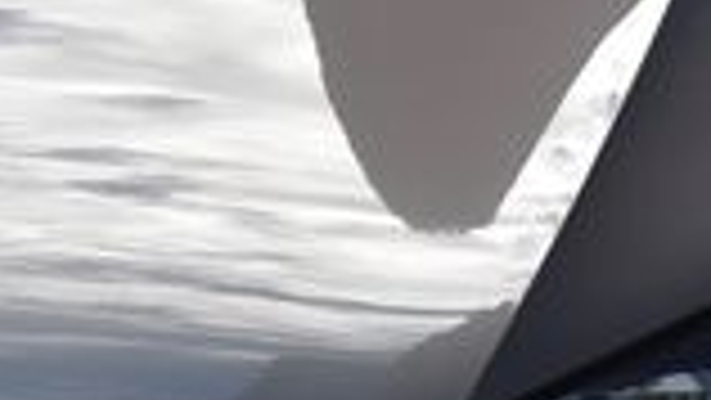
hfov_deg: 5.1
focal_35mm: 421
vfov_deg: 2.9
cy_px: 234
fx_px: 7940
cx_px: -513
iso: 500
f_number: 9
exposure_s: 1/320
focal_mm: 62
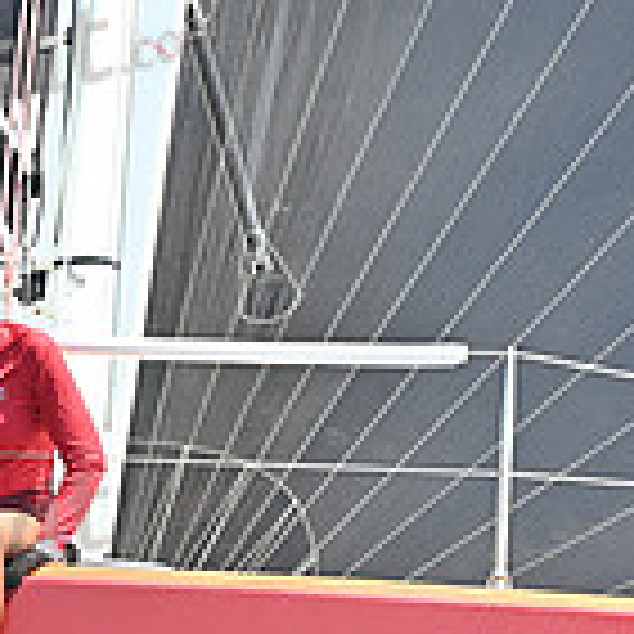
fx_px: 5077
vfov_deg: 7.1
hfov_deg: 6.9
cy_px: 393
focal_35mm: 245
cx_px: -634
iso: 320
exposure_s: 1/1250
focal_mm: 70
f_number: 4.5
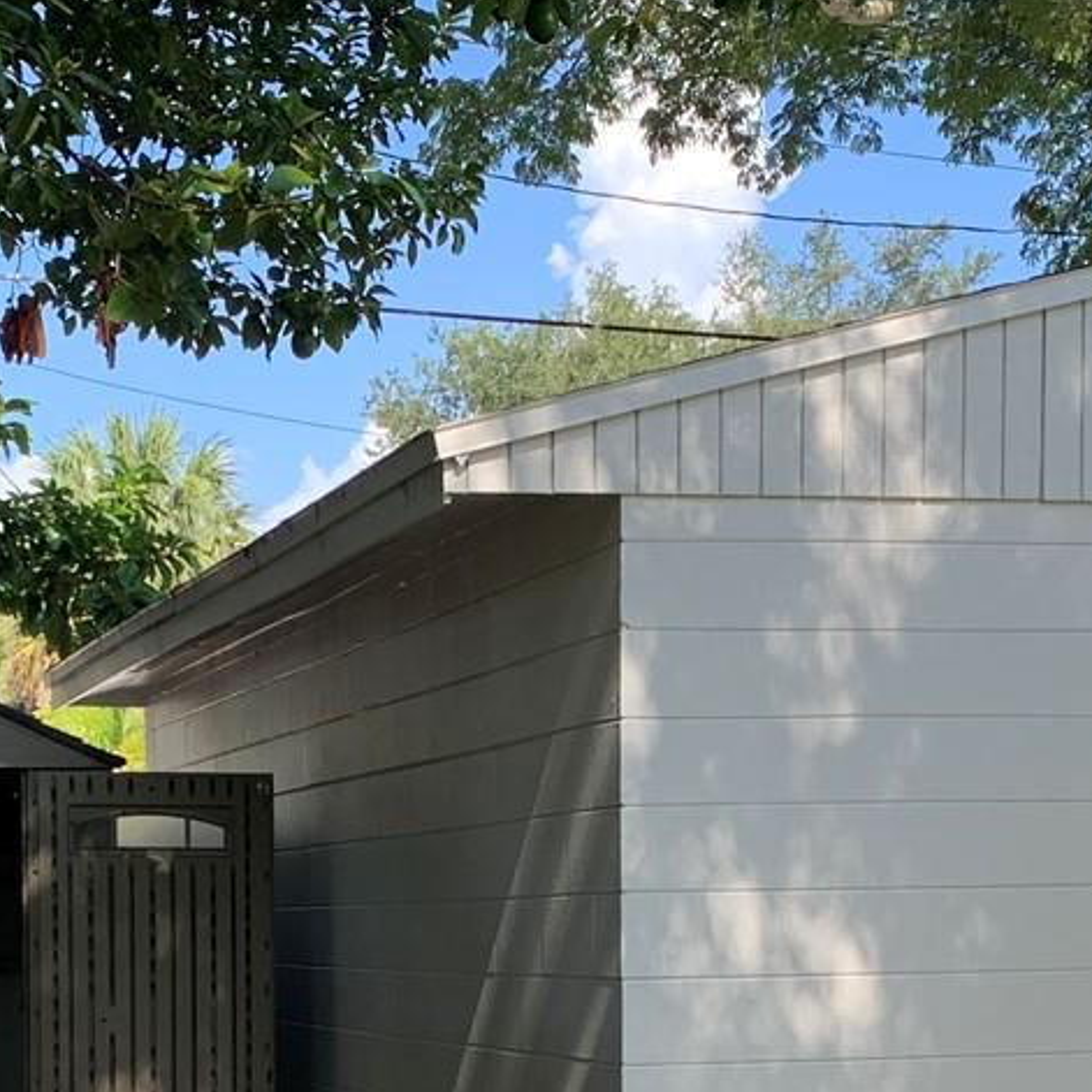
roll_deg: -0.6
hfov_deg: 22.1
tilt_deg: -1.5
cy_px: 1155
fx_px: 2784
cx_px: 348
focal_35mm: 78
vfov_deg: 21.2
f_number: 1.8
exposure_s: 1/555
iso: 25
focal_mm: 4.25
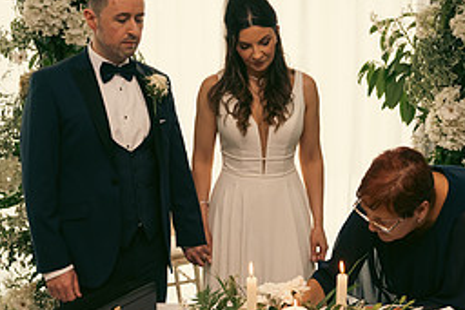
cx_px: 272
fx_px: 762
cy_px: 177
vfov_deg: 23.0
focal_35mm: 59
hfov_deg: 33.8
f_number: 3.5
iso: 640
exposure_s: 1/160
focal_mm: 26
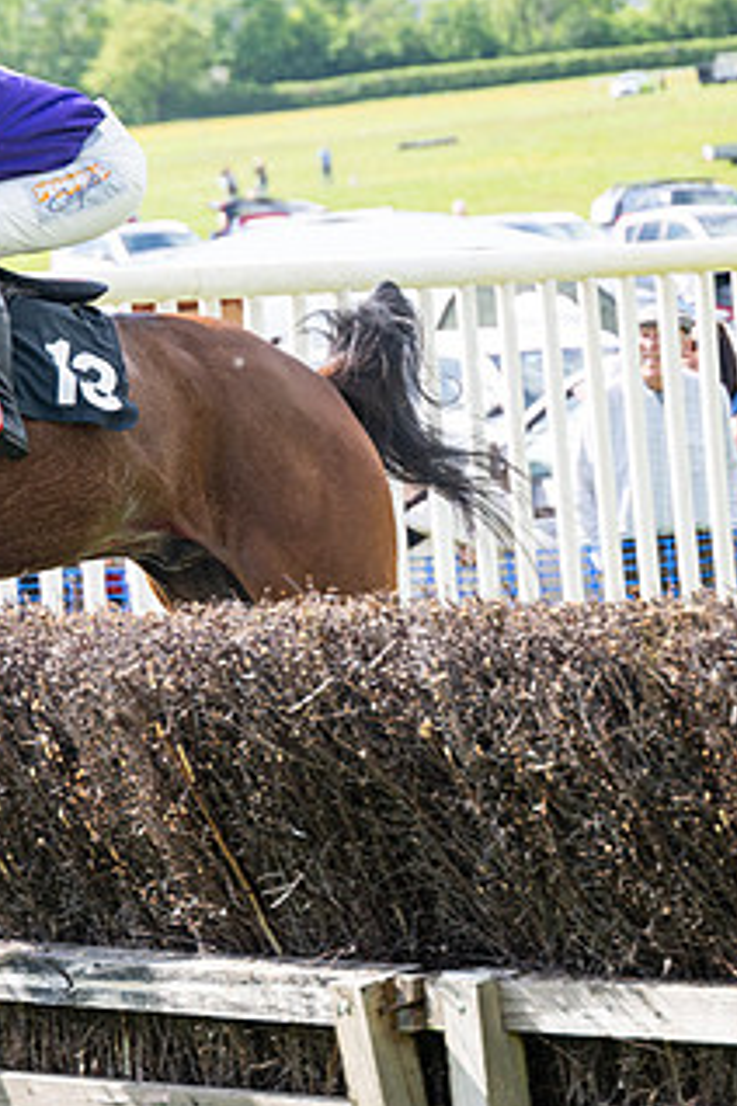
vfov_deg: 8.7
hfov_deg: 5.8
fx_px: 7308
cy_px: 580
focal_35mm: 238
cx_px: -75
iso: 200
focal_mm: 98
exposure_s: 1/800
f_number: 4
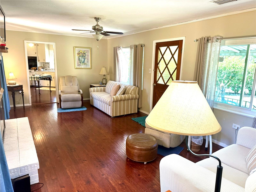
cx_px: 128
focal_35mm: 24
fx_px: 177
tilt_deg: -11.0
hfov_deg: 71.6
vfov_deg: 56.8
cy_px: 96
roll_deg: -1.4
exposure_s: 1/120
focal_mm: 6.86
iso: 160
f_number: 1.78
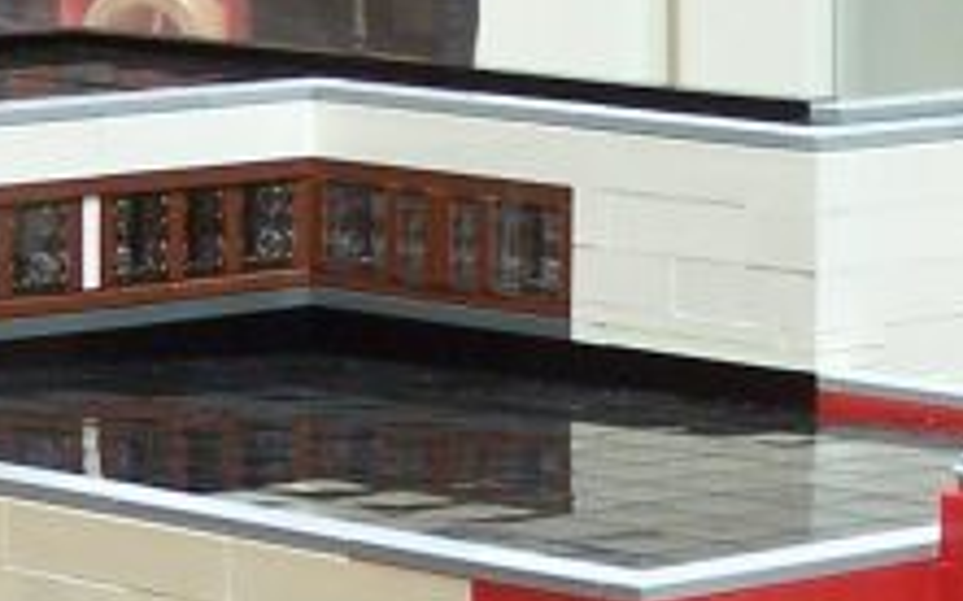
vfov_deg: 5.2
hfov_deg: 8.4
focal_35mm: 251
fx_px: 6586
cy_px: 710
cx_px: 501
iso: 80
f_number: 3
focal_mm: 8.5
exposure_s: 1/2
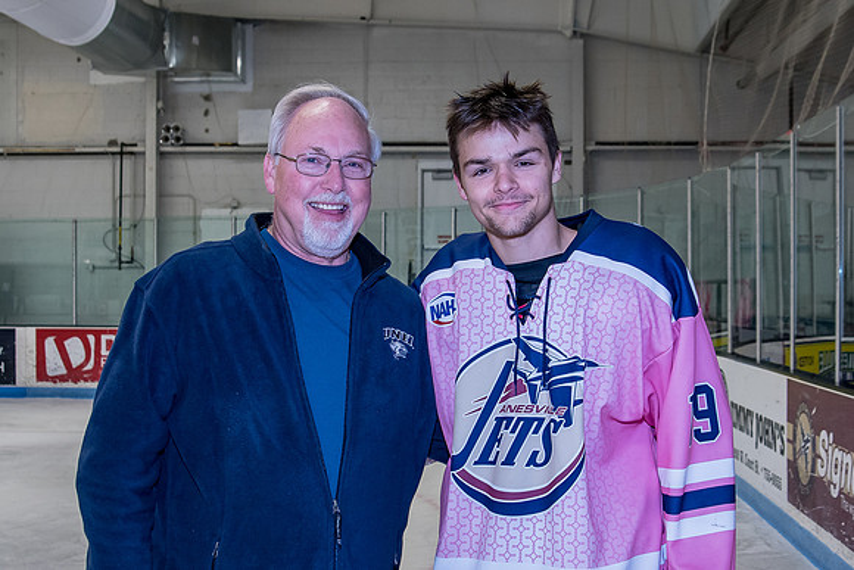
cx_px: 434
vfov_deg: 24.0
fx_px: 1337
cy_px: 310
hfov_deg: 35.4
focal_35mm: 56
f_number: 5
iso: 800
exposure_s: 1/250
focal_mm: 28
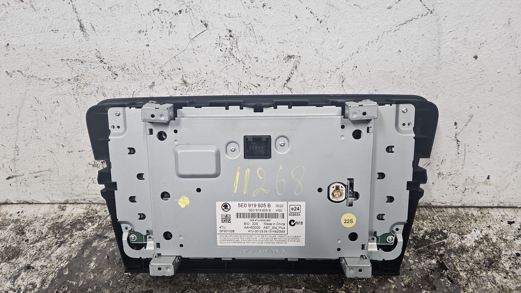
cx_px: 253
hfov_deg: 71.9
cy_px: 164
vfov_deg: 44.3
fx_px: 359
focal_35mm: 26
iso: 320
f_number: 1.8
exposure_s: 1/100
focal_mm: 5.4
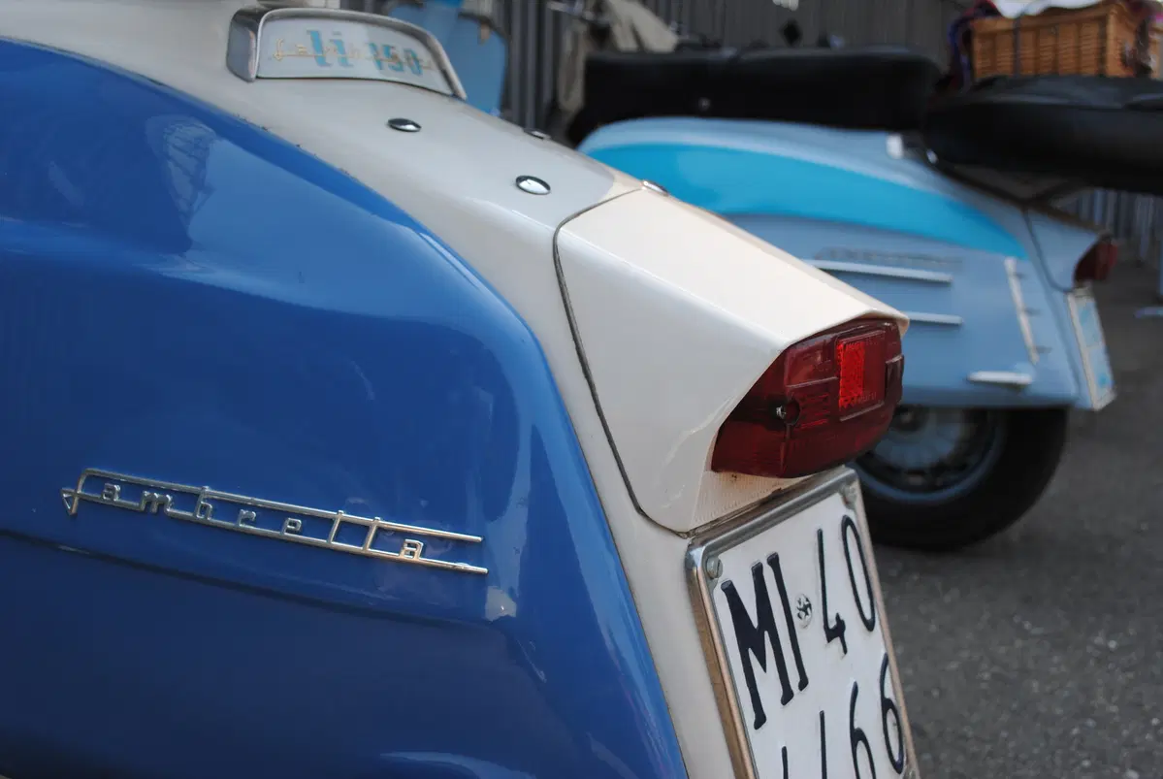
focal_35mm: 36
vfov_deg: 37.0
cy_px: 390
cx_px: 582
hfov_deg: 53.1
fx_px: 1165
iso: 100
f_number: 5.6
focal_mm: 24
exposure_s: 1/125
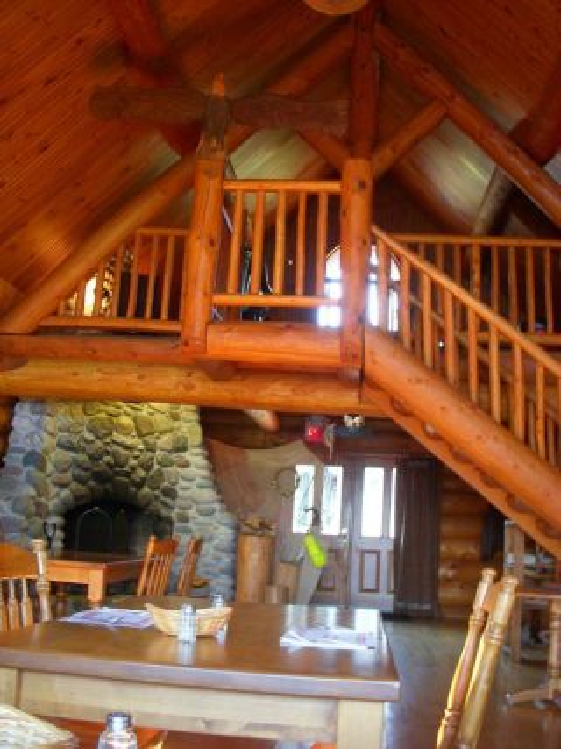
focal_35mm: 38
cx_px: 280
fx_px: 822
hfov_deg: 37.7
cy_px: 374
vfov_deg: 49.0
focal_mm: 6.3
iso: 200
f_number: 3.3
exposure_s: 1/10
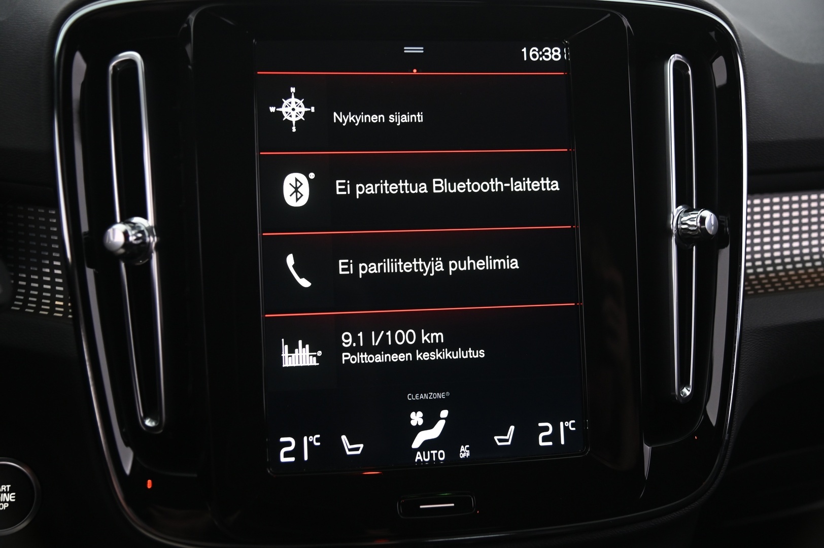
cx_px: 412
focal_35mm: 44
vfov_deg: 30.5
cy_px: 274
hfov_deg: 44.5
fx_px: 1006
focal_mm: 44
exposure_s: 1/20
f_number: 4
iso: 2000
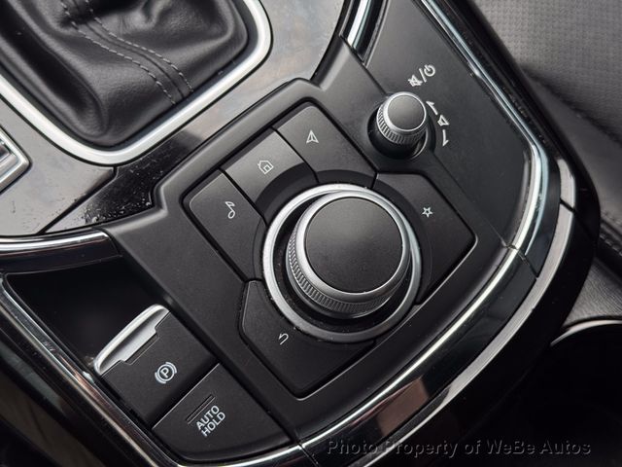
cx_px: 311
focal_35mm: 48
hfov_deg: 39.7
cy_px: 234
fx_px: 862
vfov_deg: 30.3
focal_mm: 6.76
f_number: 1.78
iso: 64
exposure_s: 1/360
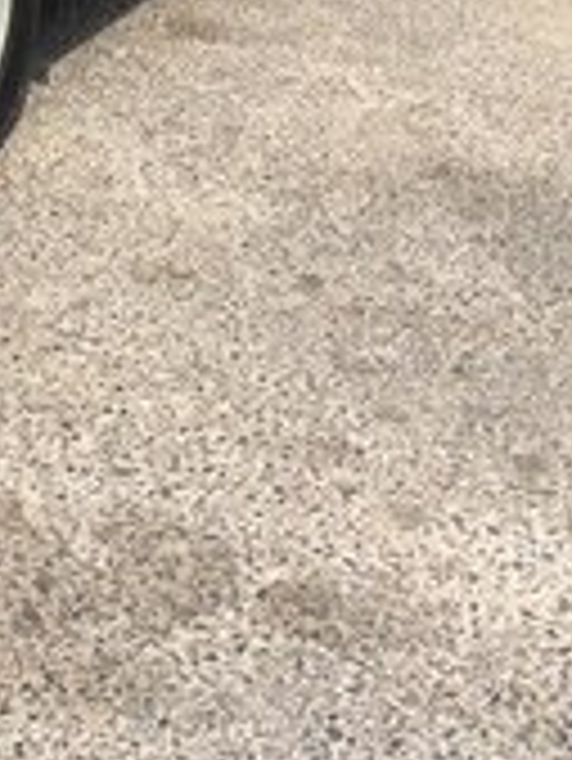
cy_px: -288
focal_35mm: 85
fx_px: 1870
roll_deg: +1.1
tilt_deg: -16.2
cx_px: -158
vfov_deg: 20.5
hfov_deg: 16.5
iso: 32
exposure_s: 1/2160
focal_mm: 4.15
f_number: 2.2
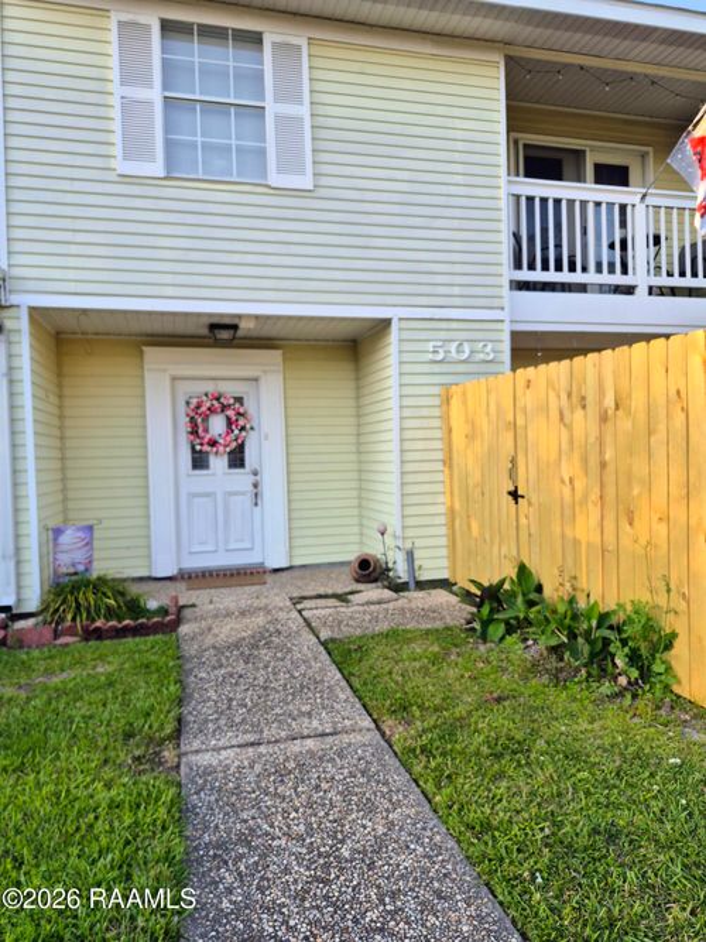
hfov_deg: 58.9
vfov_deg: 73.9
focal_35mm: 23
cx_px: 353
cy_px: 471
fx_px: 626
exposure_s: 1/217
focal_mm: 5.4
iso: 25
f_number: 1.8
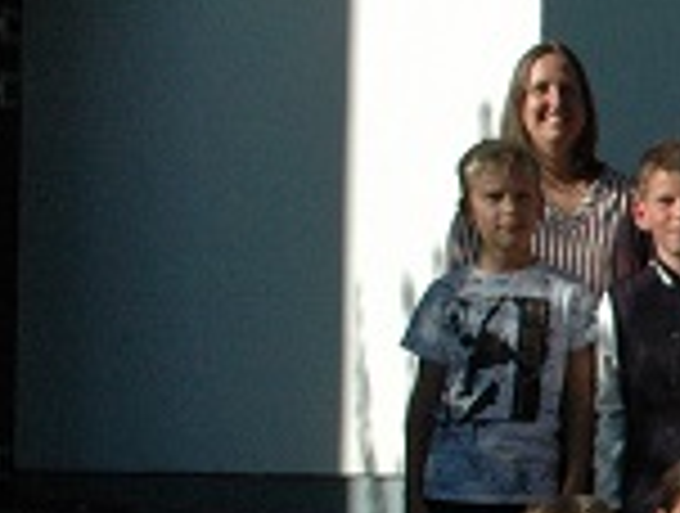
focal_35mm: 126
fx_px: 2481
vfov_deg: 11.8
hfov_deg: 13.8
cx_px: 1261
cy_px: 428
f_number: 14
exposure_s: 1/800
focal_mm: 22
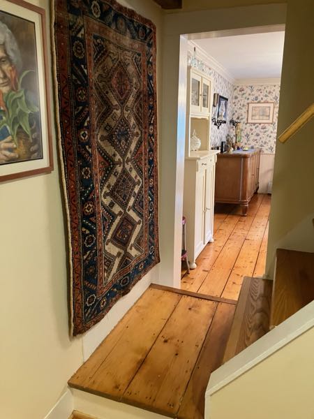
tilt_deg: -13.3
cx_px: 157
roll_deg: -0.4
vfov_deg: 63.4
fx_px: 339
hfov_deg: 49.7
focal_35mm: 28
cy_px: 210
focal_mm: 3.99
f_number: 1.8
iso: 400
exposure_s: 1/40
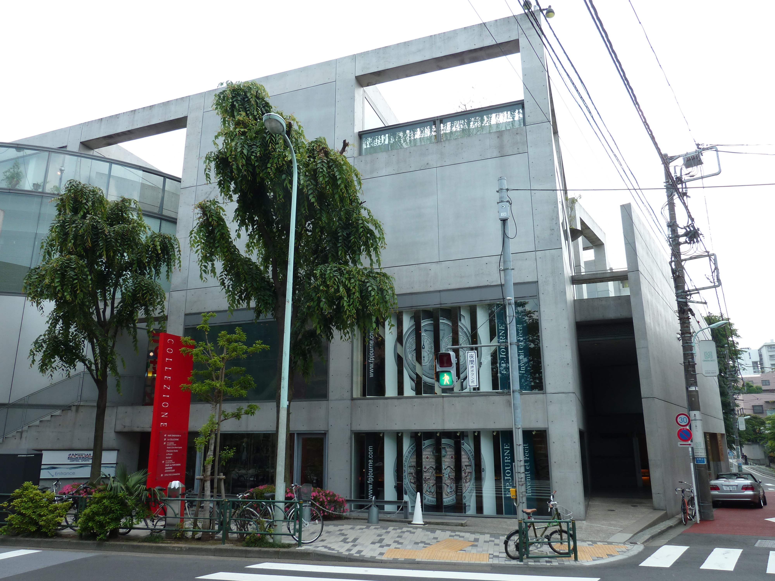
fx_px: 560
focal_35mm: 25
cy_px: 290
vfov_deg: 54.9
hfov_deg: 69.4
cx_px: 388
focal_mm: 4.1
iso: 80
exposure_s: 1/200
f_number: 4
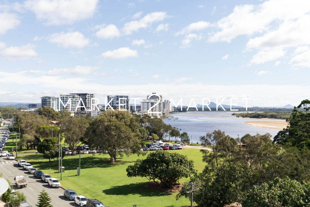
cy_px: 104
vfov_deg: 34.2
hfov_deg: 49.5
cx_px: 155
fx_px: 336
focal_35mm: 39
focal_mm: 39
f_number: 8
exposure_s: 1/160
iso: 200
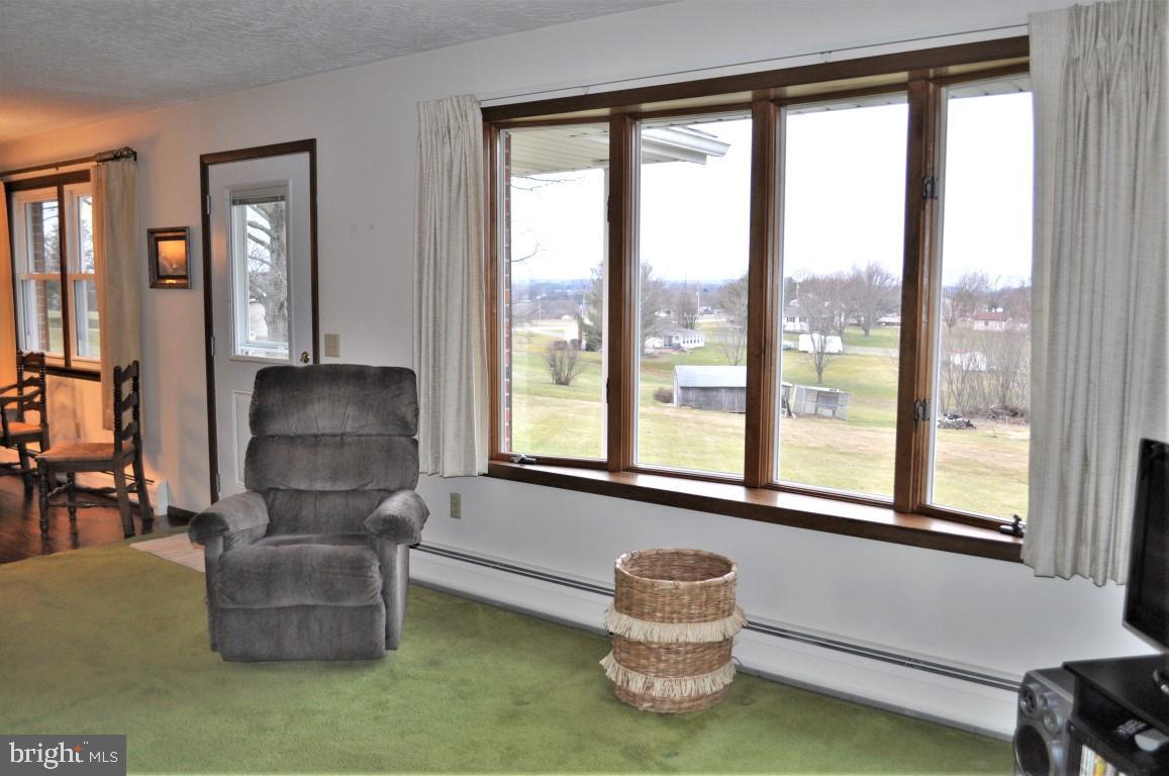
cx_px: 584
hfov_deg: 62.0
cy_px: 388
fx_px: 973
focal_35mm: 30
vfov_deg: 43.5
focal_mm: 20
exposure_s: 1/125
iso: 640
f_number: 3.8
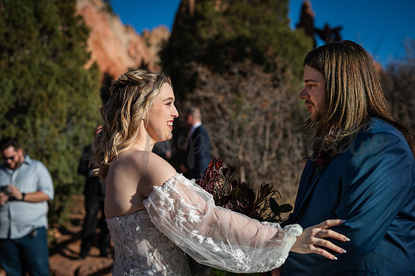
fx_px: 576
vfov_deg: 27.0
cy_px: 138
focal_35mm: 50
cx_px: 208
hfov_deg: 39.6
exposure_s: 1/3200
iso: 125
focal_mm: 50
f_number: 2.8
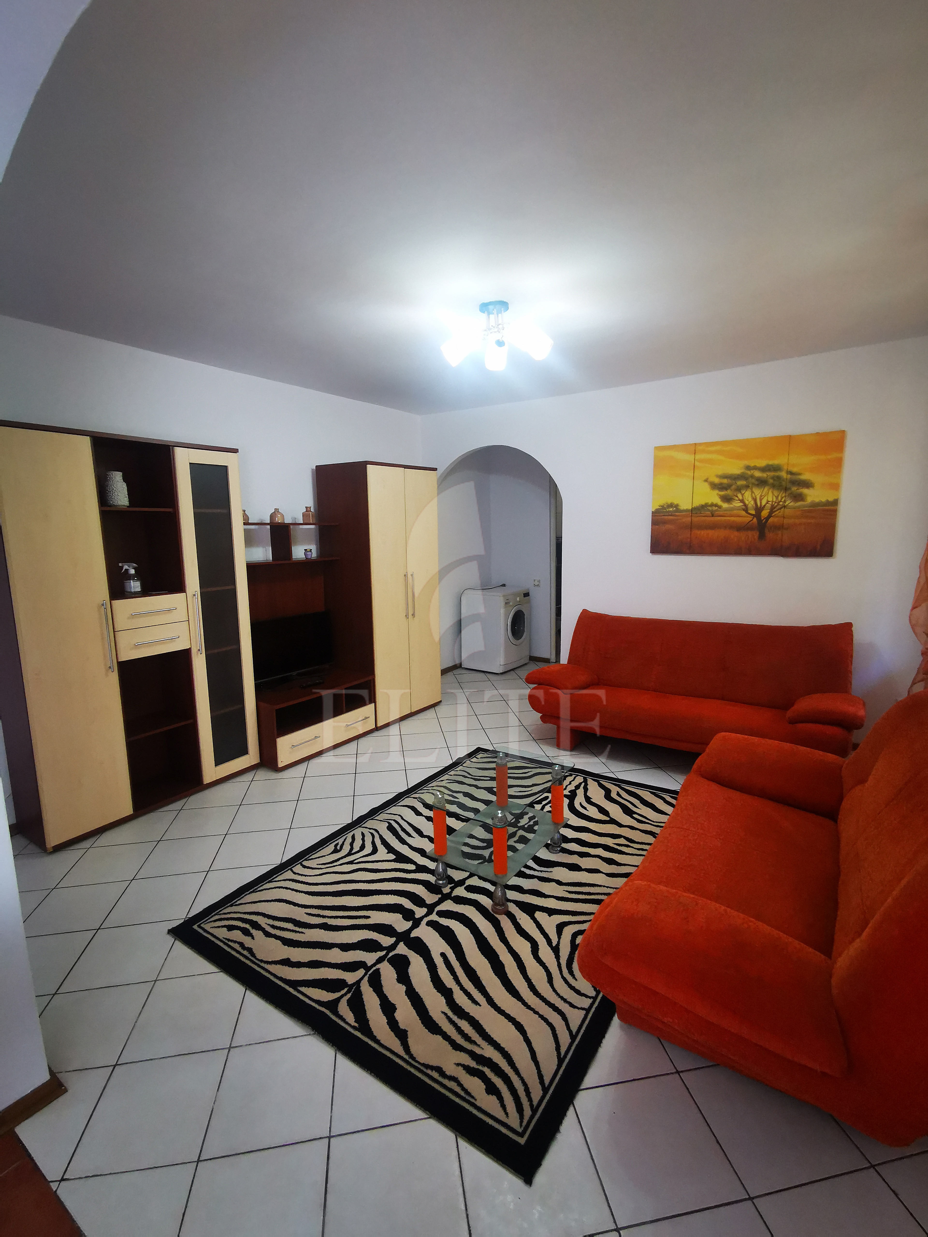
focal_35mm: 16
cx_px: 464
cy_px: 618
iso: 160
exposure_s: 1/50
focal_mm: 2.35
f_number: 2.2
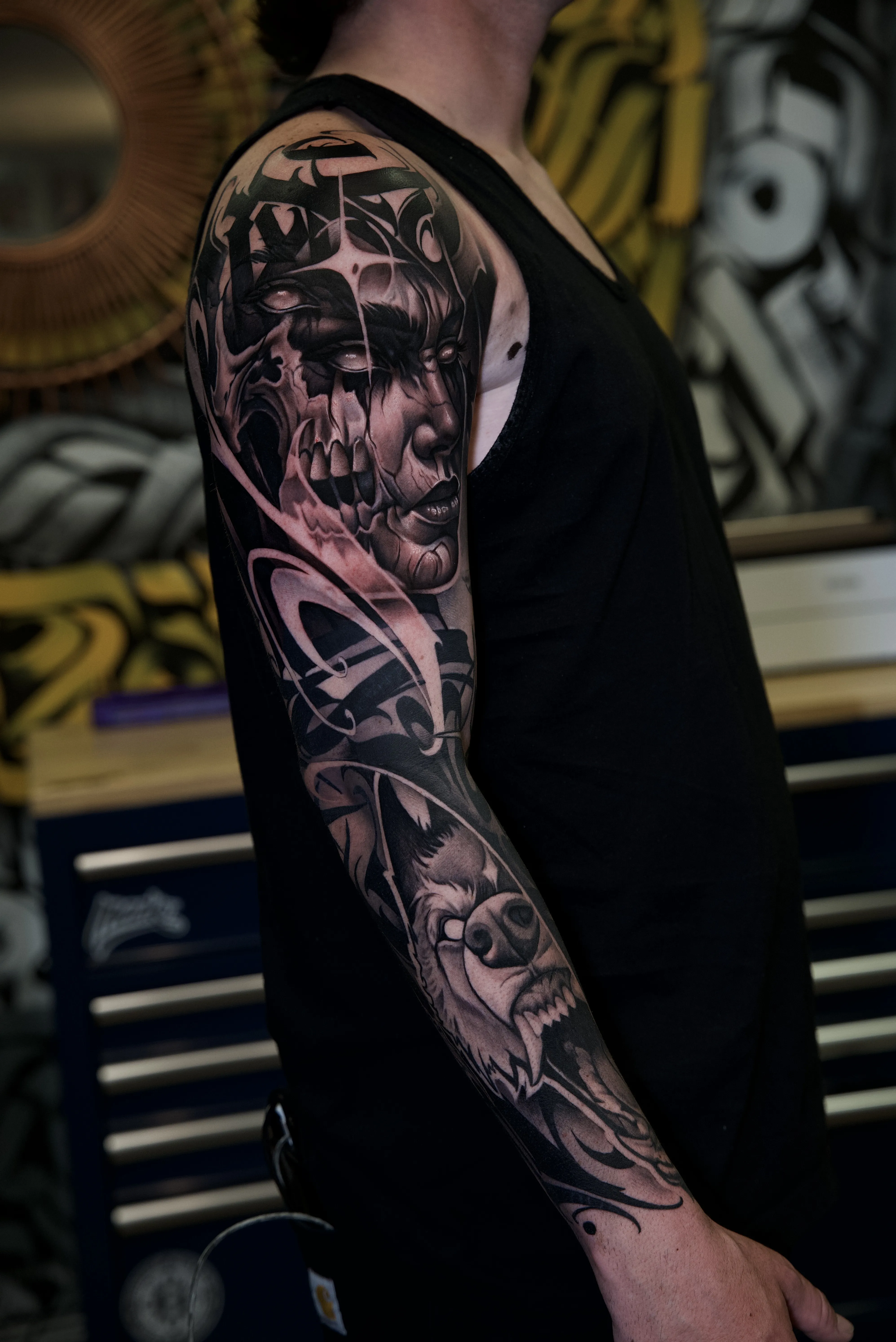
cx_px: 448
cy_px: 671
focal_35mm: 58
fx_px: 2144
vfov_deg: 34.8
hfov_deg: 23.6
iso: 1000
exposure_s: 1/100
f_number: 4
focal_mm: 57.5
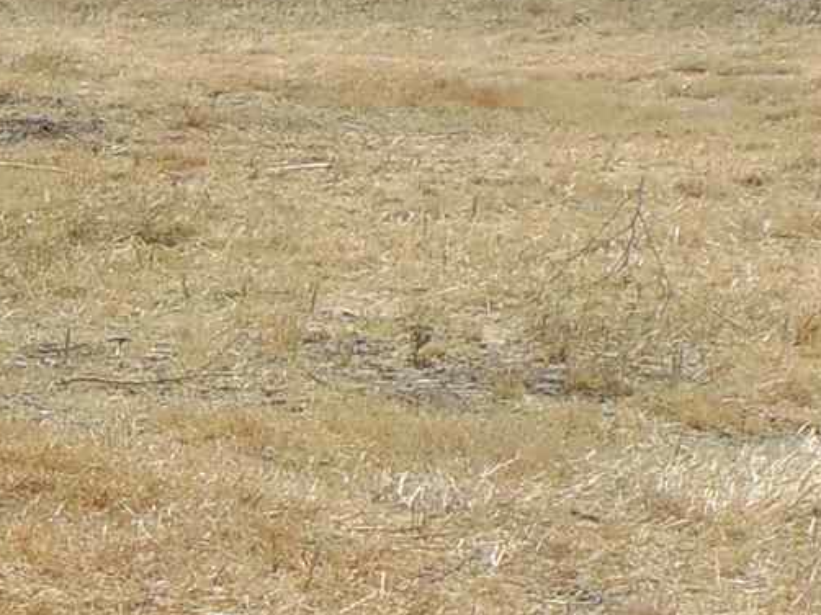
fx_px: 3627
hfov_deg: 12.6
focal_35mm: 153
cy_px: 420
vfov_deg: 9.7
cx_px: -209
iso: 80
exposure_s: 1/400
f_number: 7.7
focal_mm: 4.5
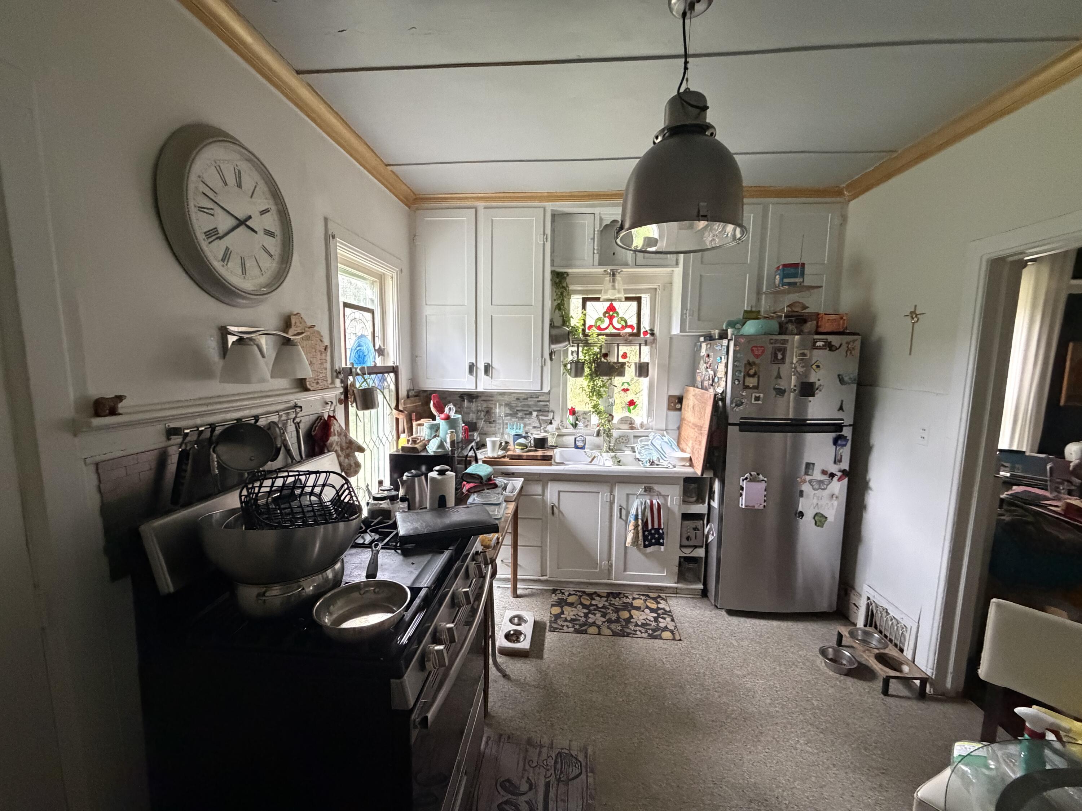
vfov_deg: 85.7
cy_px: 406
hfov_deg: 102.1
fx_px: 438
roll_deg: -0.1
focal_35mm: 14
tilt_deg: -7.3
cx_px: 541
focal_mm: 2.22
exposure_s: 1/60
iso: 800
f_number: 2.2
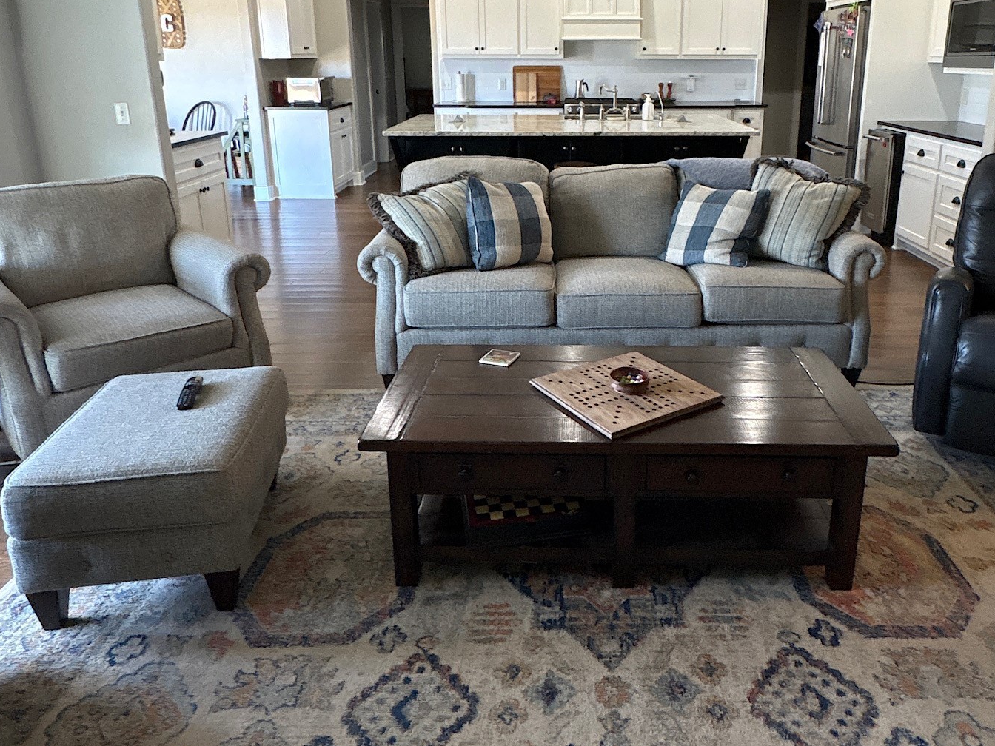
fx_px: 575
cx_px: 572
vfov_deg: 64.5
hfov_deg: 81.2
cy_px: 258
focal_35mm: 20
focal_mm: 2.22
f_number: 2.2
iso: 500
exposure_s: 1/60
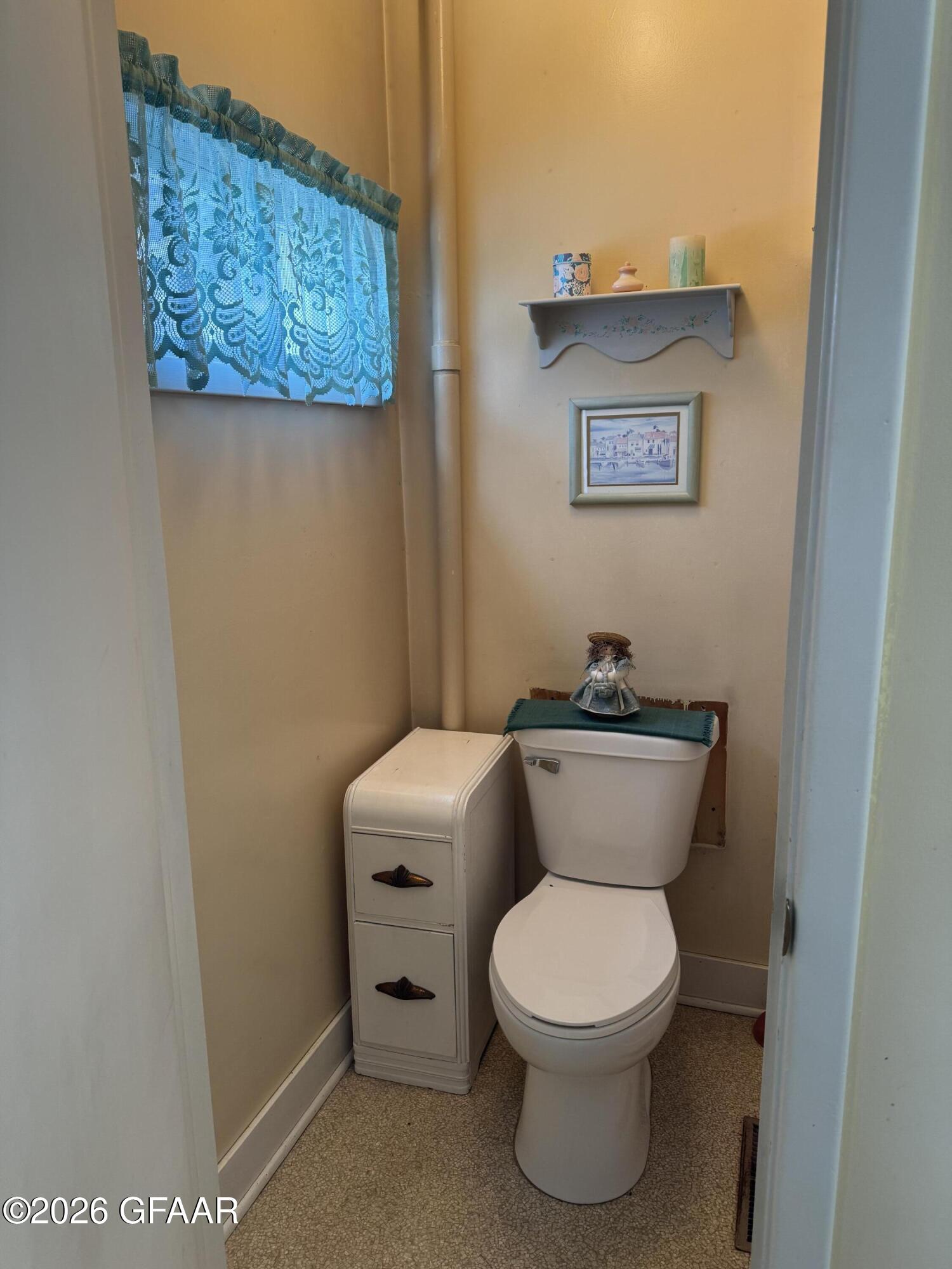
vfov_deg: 71.6
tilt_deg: -12.3
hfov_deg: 56.8
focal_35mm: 24
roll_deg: +1.0
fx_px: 880
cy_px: 634
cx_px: 476
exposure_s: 1/60
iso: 125
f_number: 1.78
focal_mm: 6.76
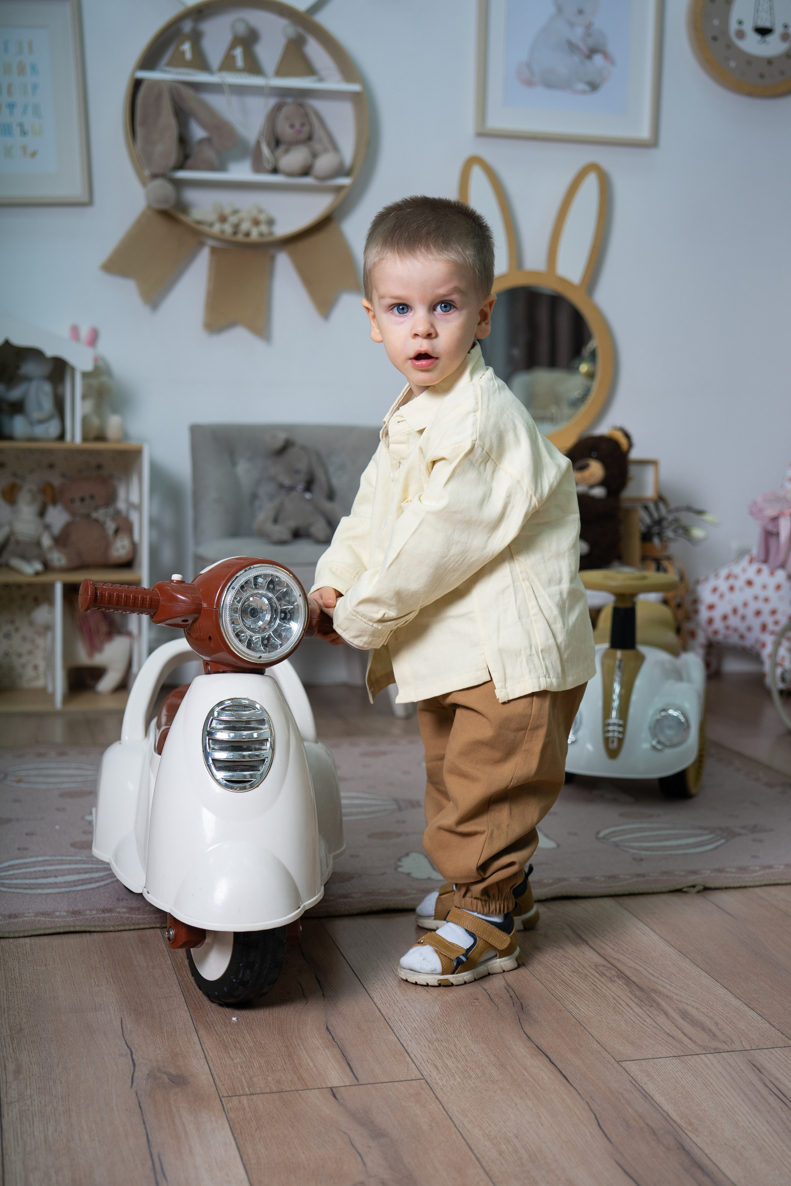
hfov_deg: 27.0
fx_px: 1648
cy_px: 593
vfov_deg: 39.6
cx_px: 396
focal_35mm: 50
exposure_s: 1/200
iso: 200
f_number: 3.5
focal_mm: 50
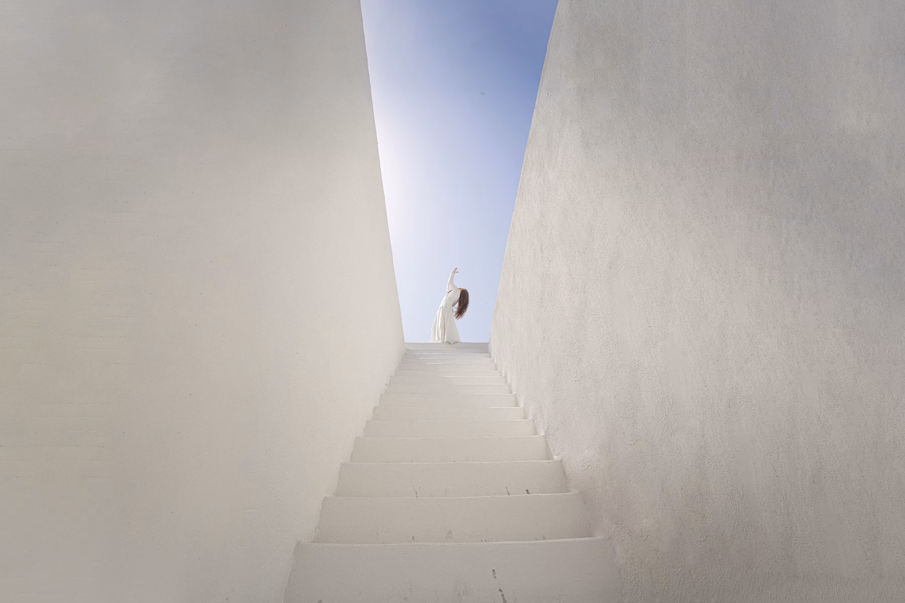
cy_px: 302
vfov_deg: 53.1
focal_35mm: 24
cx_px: 452
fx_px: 603
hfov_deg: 73.7
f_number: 7.1
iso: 64
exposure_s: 1/800
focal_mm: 24
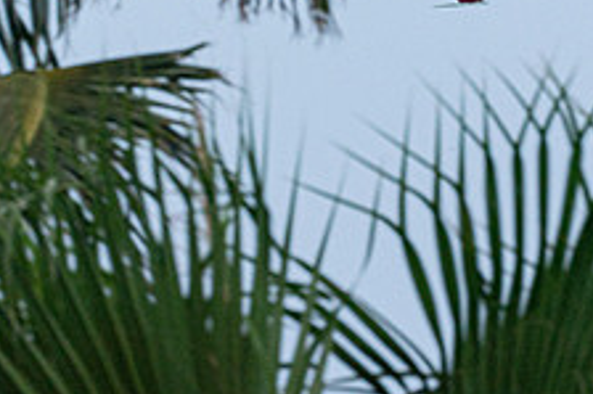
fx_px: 17069
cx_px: 249
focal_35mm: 1037
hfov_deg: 2.0
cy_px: -99
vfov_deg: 1.3
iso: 640
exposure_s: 1/1600
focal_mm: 400
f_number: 25
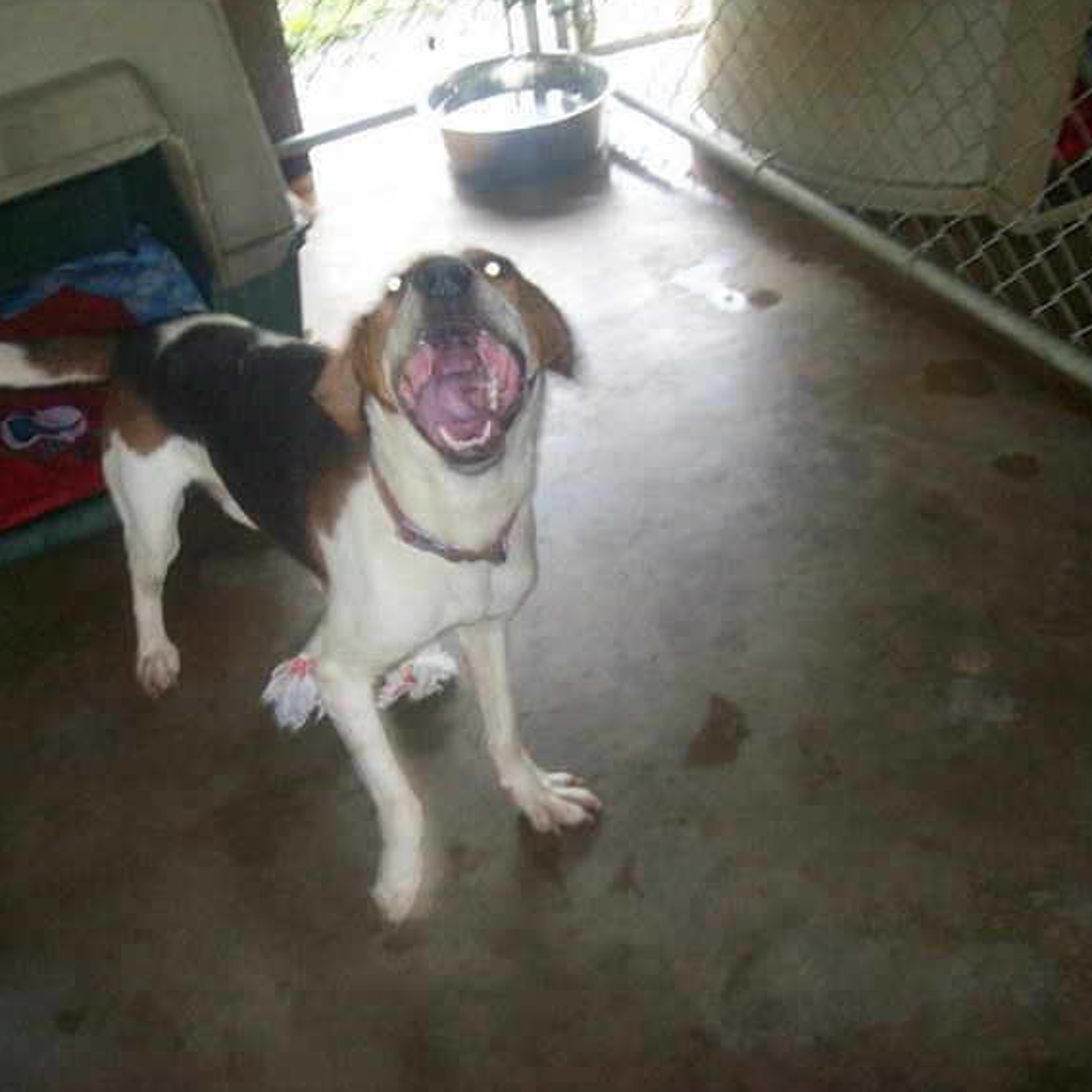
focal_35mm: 43
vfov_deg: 39.2
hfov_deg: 39.1
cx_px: 490
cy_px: 543
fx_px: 1535
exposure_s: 1/64
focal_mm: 6
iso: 200
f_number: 2.7
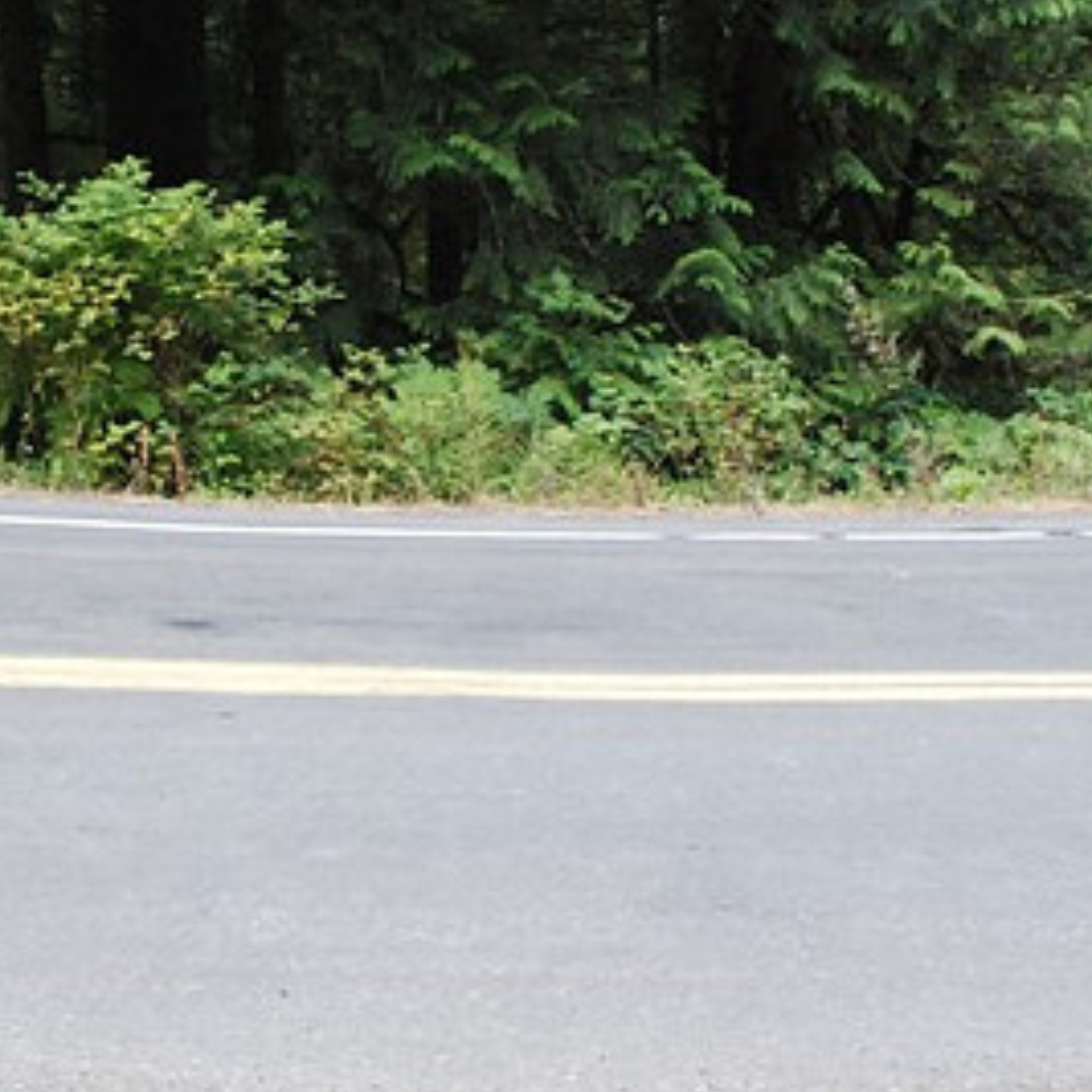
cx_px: 364
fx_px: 2177
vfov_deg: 28.2
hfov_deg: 28.0
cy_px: 538
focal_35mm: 61
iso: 1600
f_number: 4
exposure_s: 1/200
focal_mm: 22
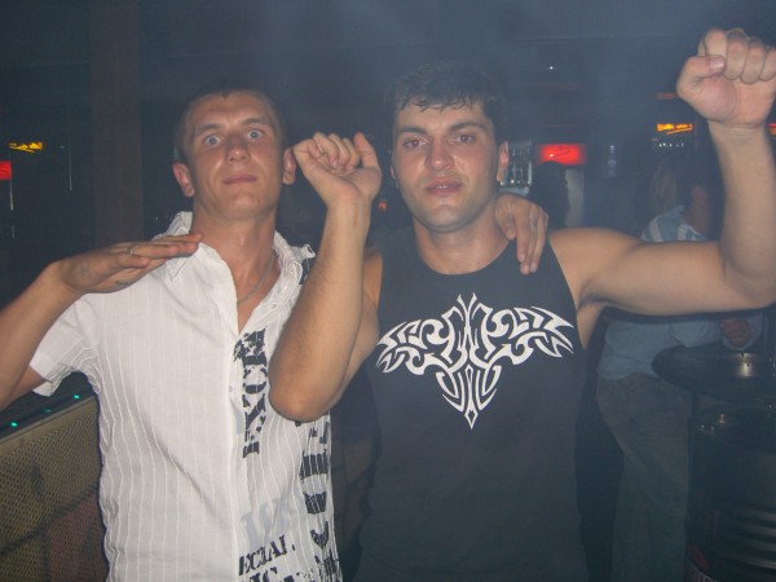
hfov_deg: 49.0
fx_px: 852
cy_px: 291
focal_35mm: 38
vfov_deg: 37.7
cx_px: 388
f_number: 2.8
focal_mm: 7.9
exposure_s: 1/60
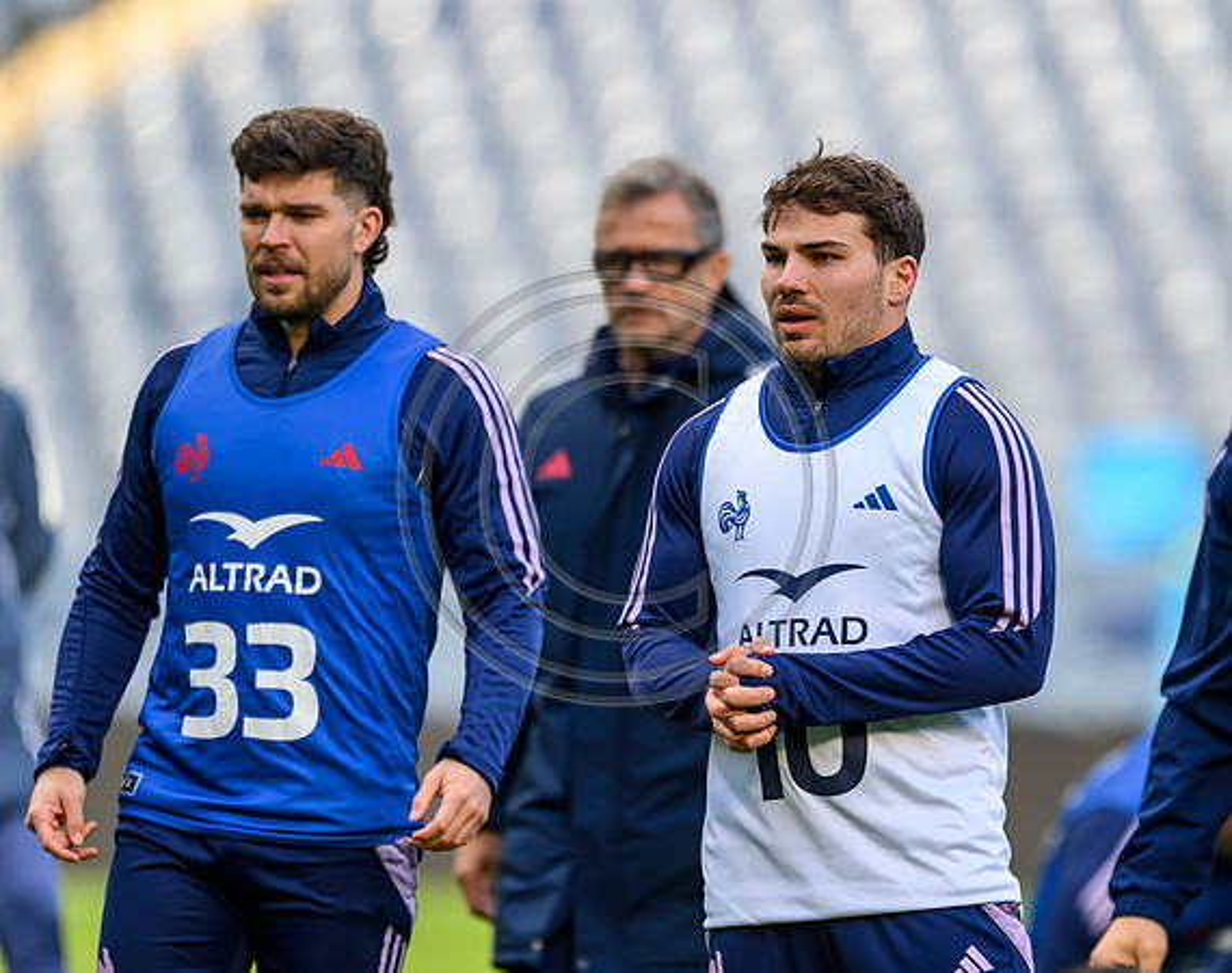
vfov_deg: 2.1
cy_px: 392
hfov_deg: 2.6
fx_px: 27089
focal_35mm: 747
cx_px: 871
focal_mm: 560
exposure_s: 1/1600
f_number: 4
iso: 1000
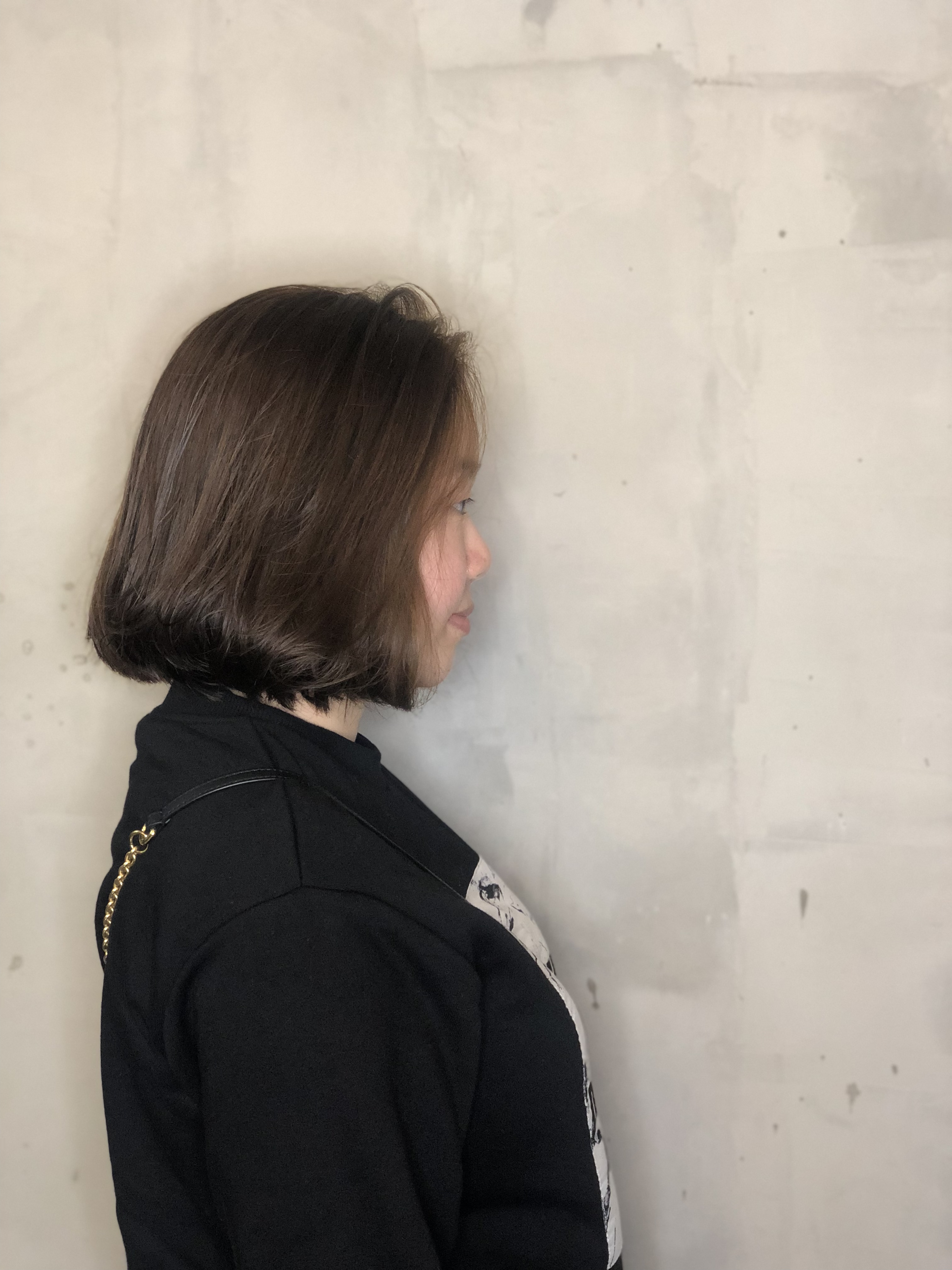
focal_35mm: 52
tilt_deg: -7.4
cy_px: 635
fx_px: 1907
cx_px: 476
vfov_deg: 36.8
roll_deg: -0.6
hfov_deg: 28.0
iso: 125
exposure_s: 1/33
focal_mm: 6
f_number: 2.4
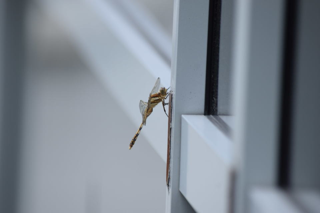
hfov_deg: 4.6
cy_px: 106
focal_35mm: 450
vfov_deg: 3.1
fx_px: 4000
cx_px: 160
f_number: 8
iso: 400
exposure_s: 1/400
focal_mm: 300
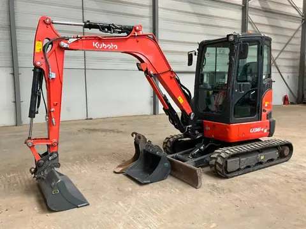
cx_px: 153
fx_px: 256
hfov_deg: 61.7
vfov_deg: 48.2
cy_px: 114
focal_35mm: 29
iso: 125
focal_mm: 3
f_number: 1.8
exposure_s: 1/60
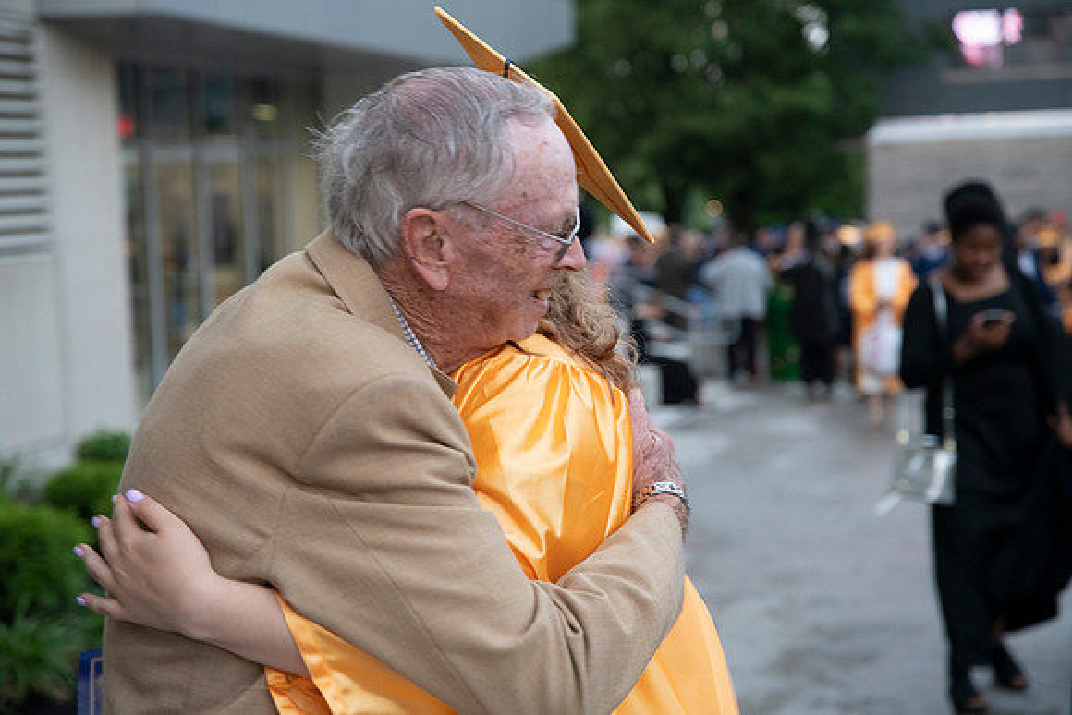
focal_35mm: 70
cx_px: 536
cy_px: 358
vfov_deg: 19.5
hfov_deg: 28.8
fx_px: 2085
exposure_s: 1/125
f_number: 4
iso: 2000
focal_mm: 70
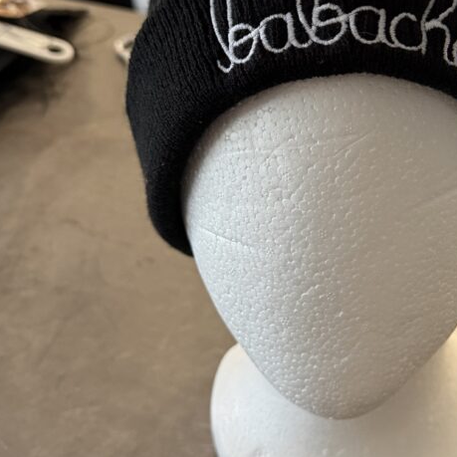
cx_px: 359
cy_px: 177
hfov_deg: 43.1
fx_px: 553
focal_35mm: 37
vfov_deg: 44.6
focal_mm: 6.76
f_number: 1.78
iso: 400
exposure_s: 1/60
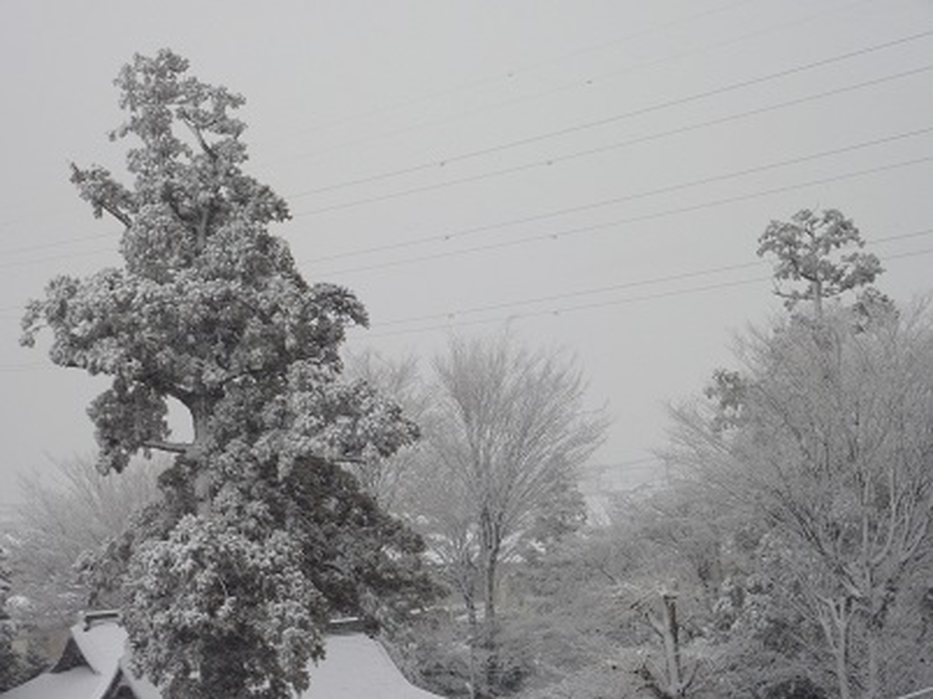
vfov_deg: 16.4
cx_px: 466
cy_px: 350
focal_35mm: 90
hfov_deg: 21.8
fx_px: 2424
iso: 125
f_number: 4.3
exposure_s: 1/40
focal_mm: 14.7
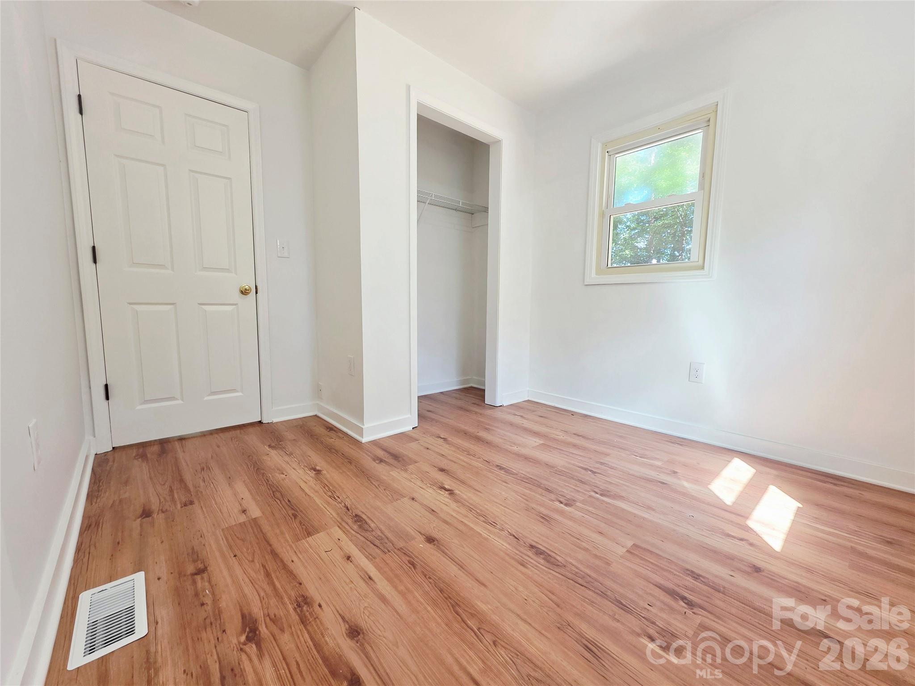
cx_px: 458
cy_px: 343
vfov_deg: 89.9
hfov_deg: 106.2
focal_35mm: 13
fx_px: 344
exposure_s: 1/120
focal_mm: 2.2
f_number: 1.9
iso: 125
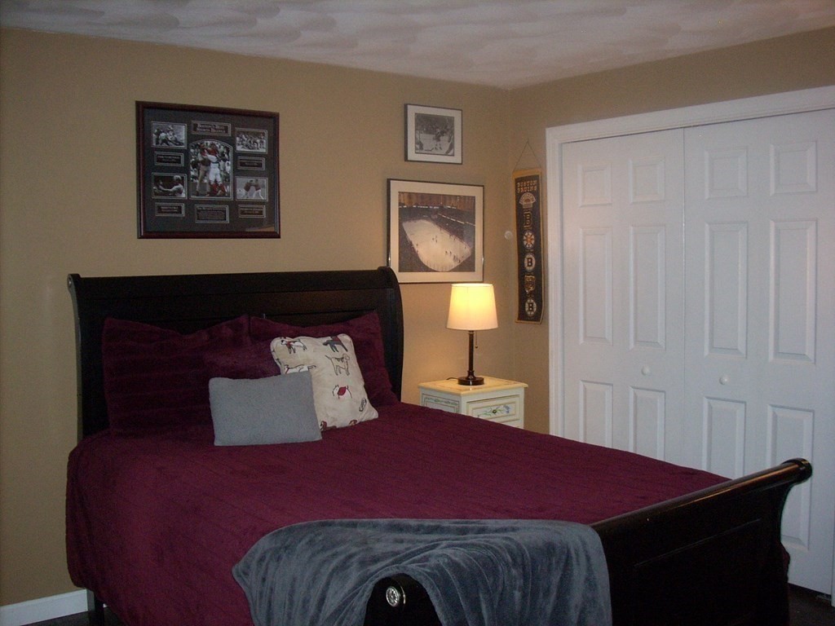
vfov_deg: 38.7
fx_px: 893
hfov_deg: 50.1
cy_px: 313
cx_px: 418
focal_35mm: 37
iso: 259
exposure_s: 1/60
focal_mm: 6.2
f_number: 2.8
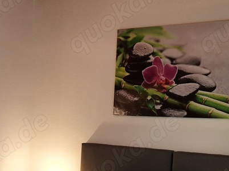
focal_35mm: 62
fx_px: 410
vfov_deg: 22.9
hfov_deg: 30.8
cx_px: 62
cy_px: 163
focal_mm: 4.6
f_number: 2
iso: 200
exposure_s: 1/50
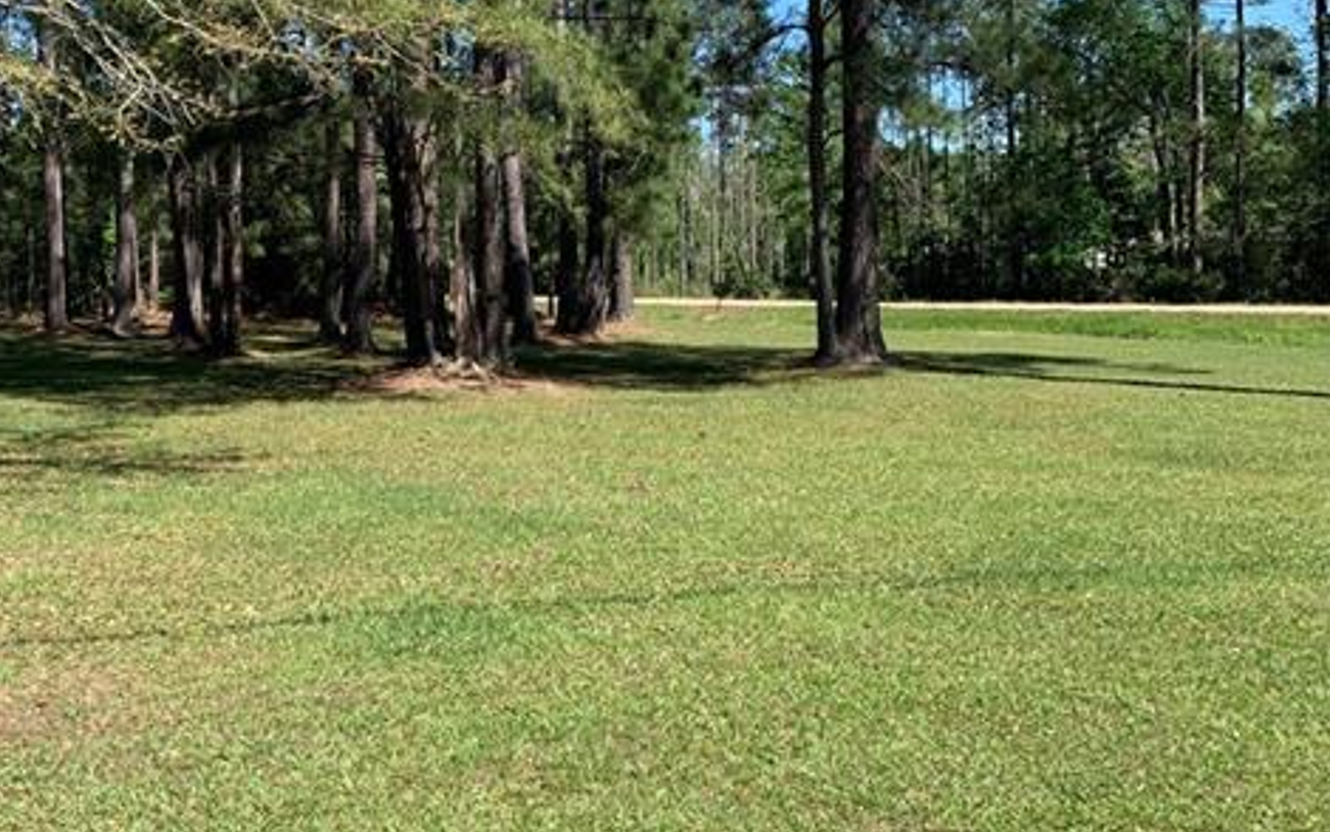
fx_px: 1631
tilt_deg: -0.9
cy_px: 334
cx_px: 521
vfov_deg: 28.5
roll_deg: -0.2
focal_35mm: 45
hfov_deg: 44.1
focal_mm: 4.25
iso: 25
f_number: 1.8
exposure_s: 1/1235
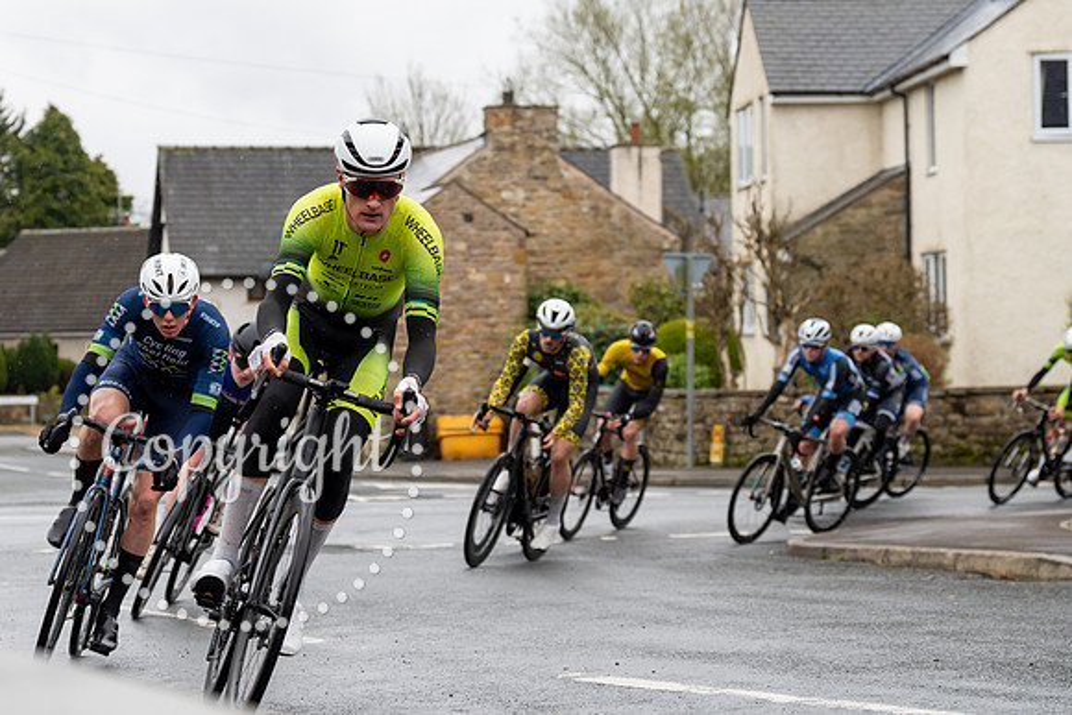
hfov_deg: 22.6
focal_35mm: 90
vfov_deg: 15.2
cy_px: 256
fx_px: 2676
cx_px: 384
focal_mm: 70
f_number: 4
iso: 400
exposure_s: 1/1000
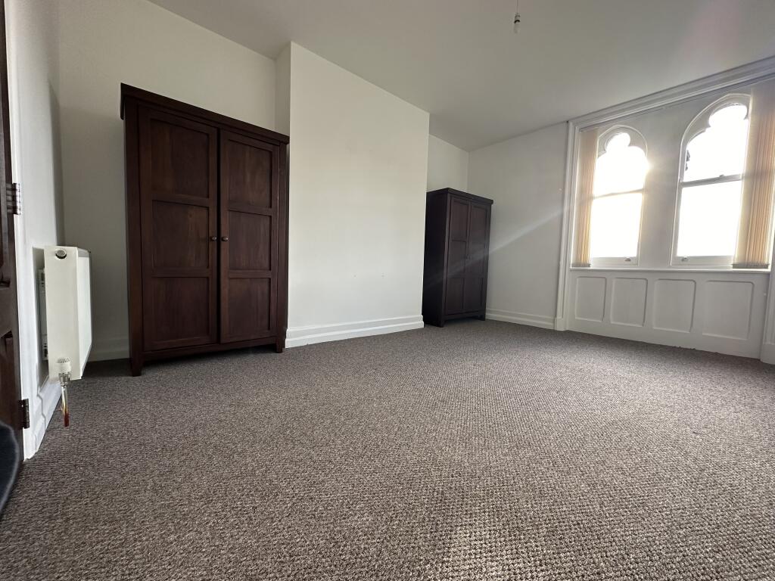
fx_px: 313
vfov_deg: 85.7
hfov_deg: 102.1
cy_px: 290
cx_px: 388
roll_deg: -1.7
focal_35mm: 14
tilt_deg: -3.9
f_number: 2.2
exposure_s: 1/99
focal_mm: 2.22
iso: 160
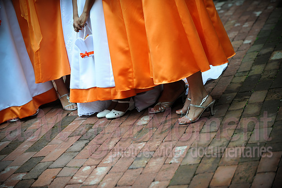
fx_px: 744
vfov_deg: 14.4
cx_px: 141
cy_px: 94
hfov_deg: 21.5
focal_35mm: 95
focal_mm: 95
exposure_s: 1/80
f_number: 2.8
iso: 400
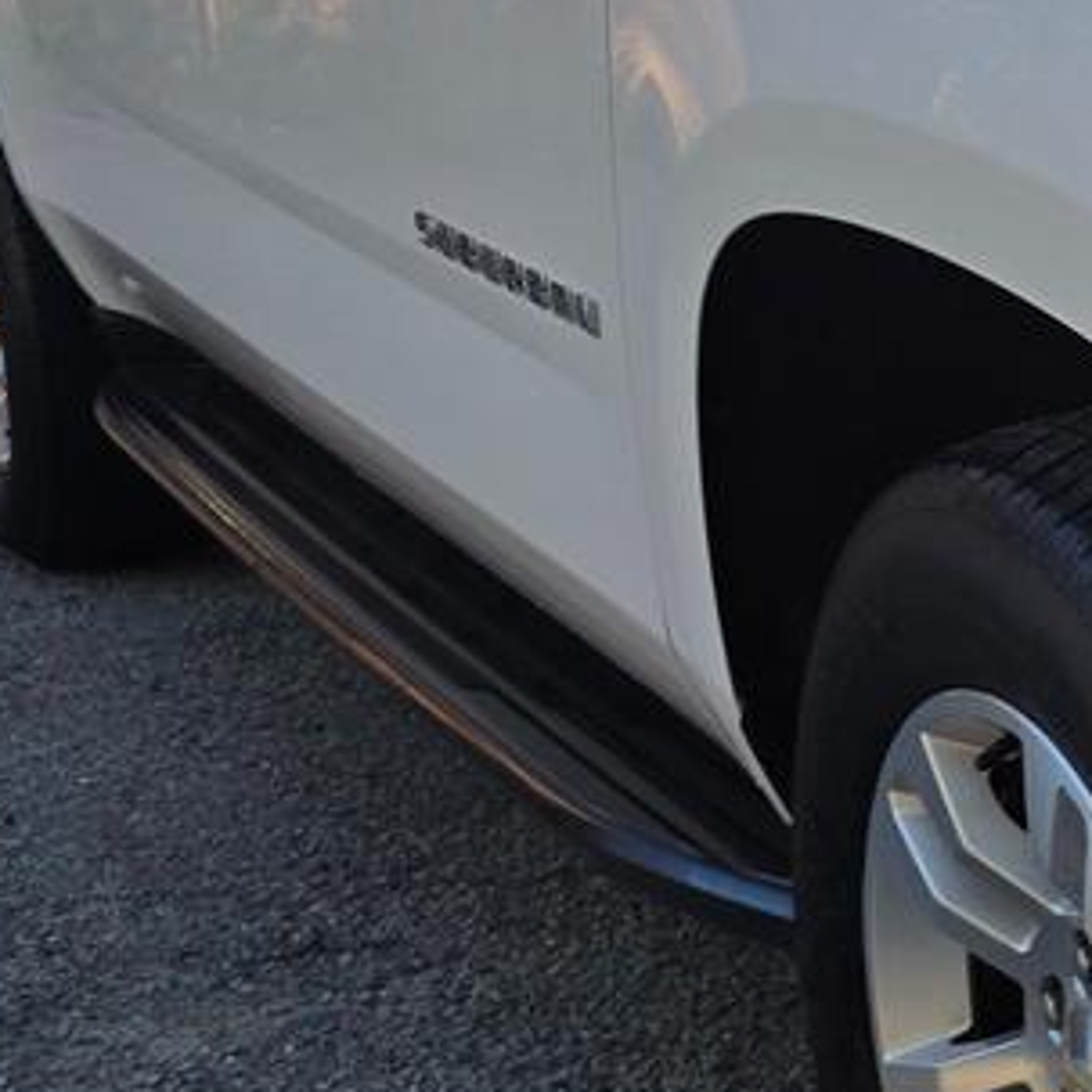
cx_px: 1914
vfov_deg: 20.2
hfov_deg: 17.0
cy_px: 512
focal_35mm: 86
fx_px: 3069
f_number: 1.7
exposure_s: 1/732
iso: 40
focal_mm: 6.3
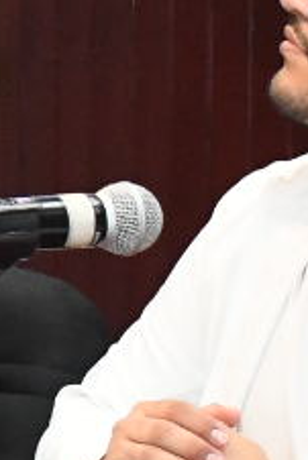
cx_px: -830
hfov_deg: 4.0
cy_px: 39
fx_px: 4126
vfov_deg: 6.4
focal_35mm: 322
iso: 5000
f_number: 6.3
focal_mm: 30
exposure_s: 1/125
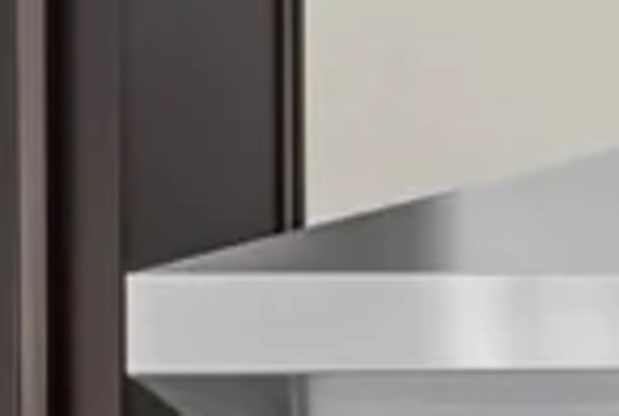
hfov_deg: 10.4
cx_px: 1225
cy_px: 1280
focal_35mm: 182
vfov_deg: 6.8
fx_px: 3136
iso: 400
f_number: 8
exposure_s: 1/5
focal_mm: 26
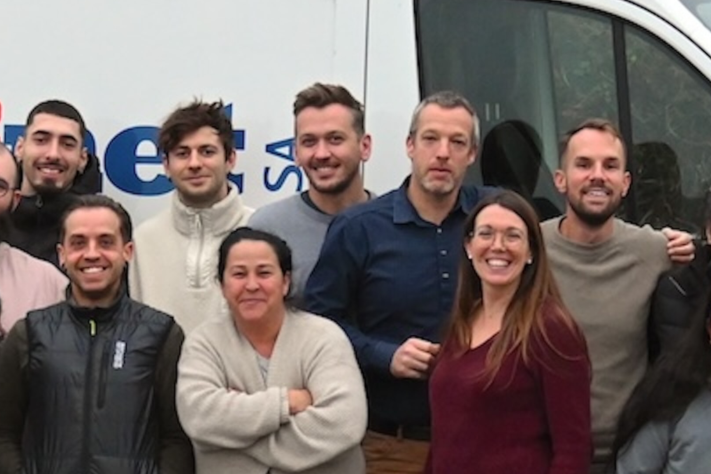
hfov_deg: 6.9
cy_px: 362
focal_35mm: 300
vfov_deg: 4.6
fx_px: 5925
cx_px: 306
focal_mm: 54
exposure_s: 1/125
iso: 2500
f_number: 4.5
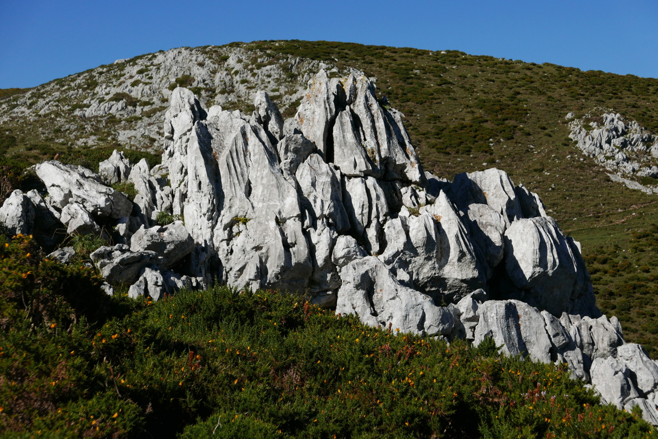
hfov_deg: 27.0
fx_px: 1372
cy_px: 220
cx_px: 329
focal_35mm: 75
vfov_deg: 18.2
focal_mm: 34
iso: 200
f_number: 5.6
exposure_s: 1/1300
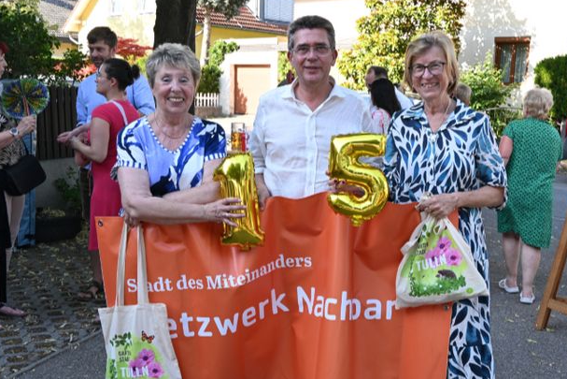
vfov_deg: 33.6
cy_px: 231
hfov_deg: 48.7
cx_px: 318
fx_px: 624
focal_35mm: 40
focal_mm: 21
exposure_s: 1/80
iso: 100
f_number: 4.5
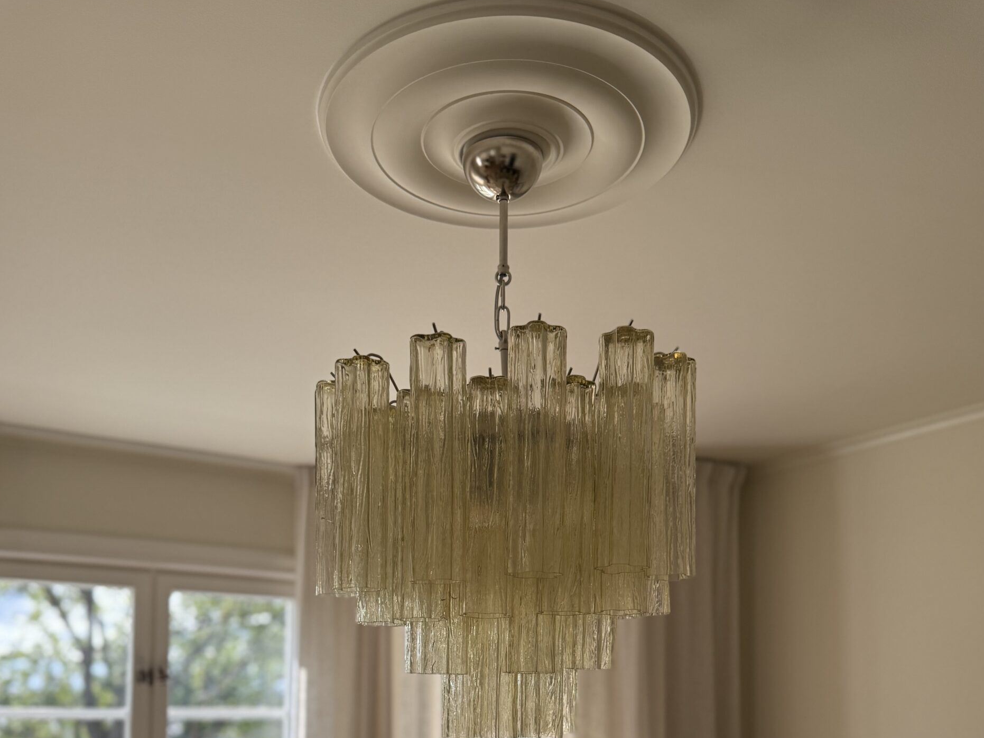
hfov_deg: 55.4
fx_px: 938
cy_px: 652
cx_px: 482
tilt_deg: +3.4
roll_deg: -0.7
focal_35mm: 33
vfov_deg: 40.0
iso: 100
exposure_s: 1/654
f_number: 1.78
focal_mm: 6.76
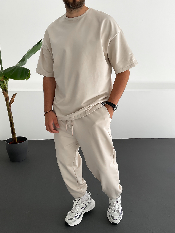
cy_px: 116
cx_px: 90
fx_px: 202
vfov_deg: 60.0
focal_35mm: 30
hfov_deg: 46.8
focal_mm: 3
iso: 16
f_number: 1.8
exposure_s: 1/270
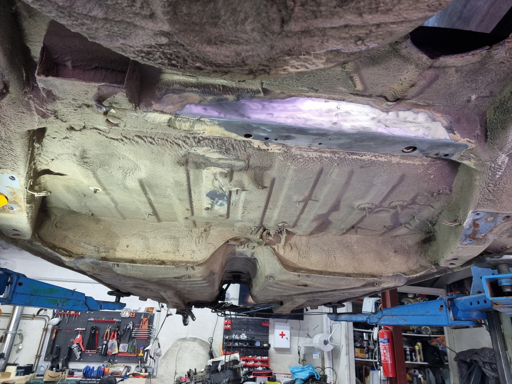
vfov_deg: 56.8
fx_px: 355
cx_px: 256
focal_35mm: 24
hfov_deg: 71.6
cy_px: 192
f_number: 1.8
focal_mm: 6.7
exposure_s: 1/50
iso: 160
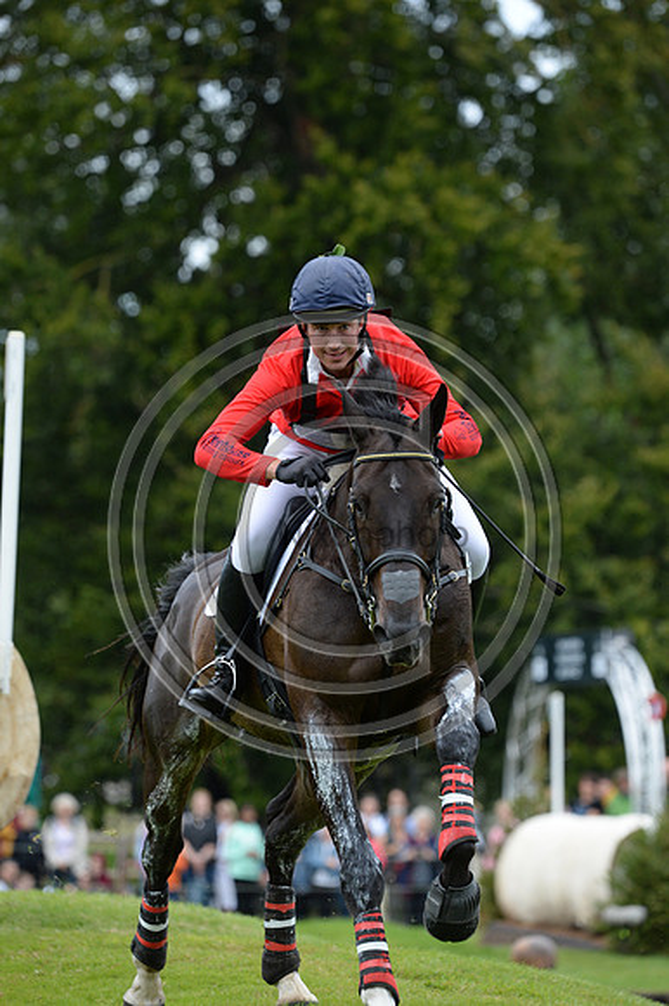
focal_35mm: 300
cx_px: 334
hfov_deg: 4.6
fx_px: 8372
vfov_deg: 6.9
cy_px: 503
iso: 1000
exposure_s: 1/1000
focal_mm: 300
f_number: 6.3
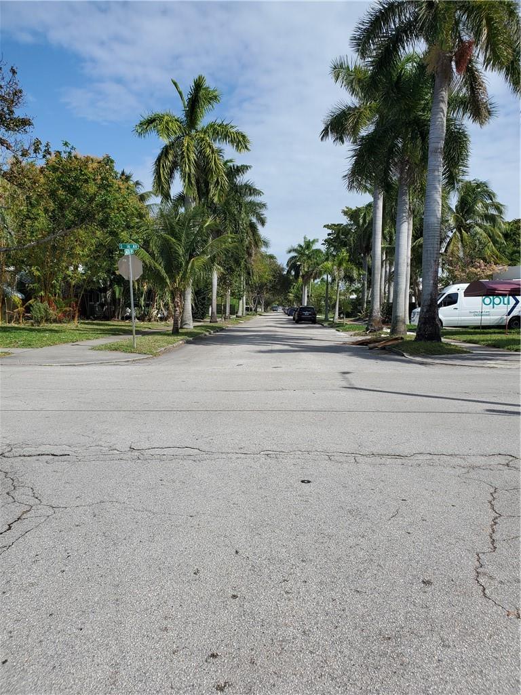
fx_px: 522
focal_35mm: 26
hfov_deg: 53.1
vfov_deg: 67.3
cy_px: 348
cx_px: 260
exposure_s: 1/1915
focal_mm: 4.3
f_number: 2.4
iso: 50
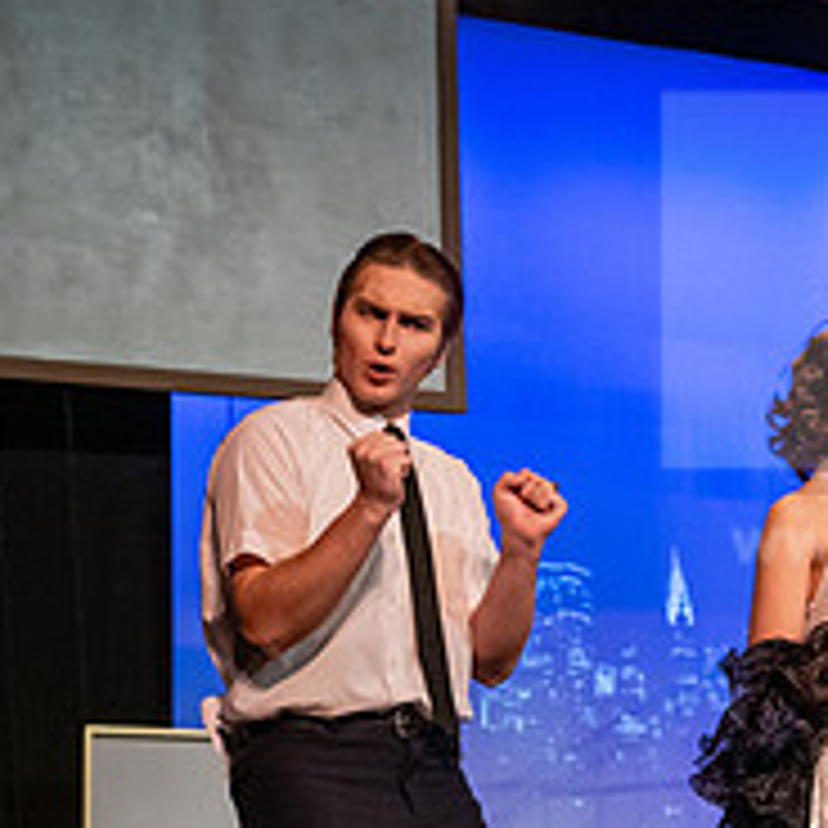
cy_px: 637
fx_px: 2463
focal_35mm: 91
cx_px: 526
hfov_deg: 19.0
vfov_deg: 18.9
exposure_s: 1/200
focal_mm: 34
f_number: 3.2
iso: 3200
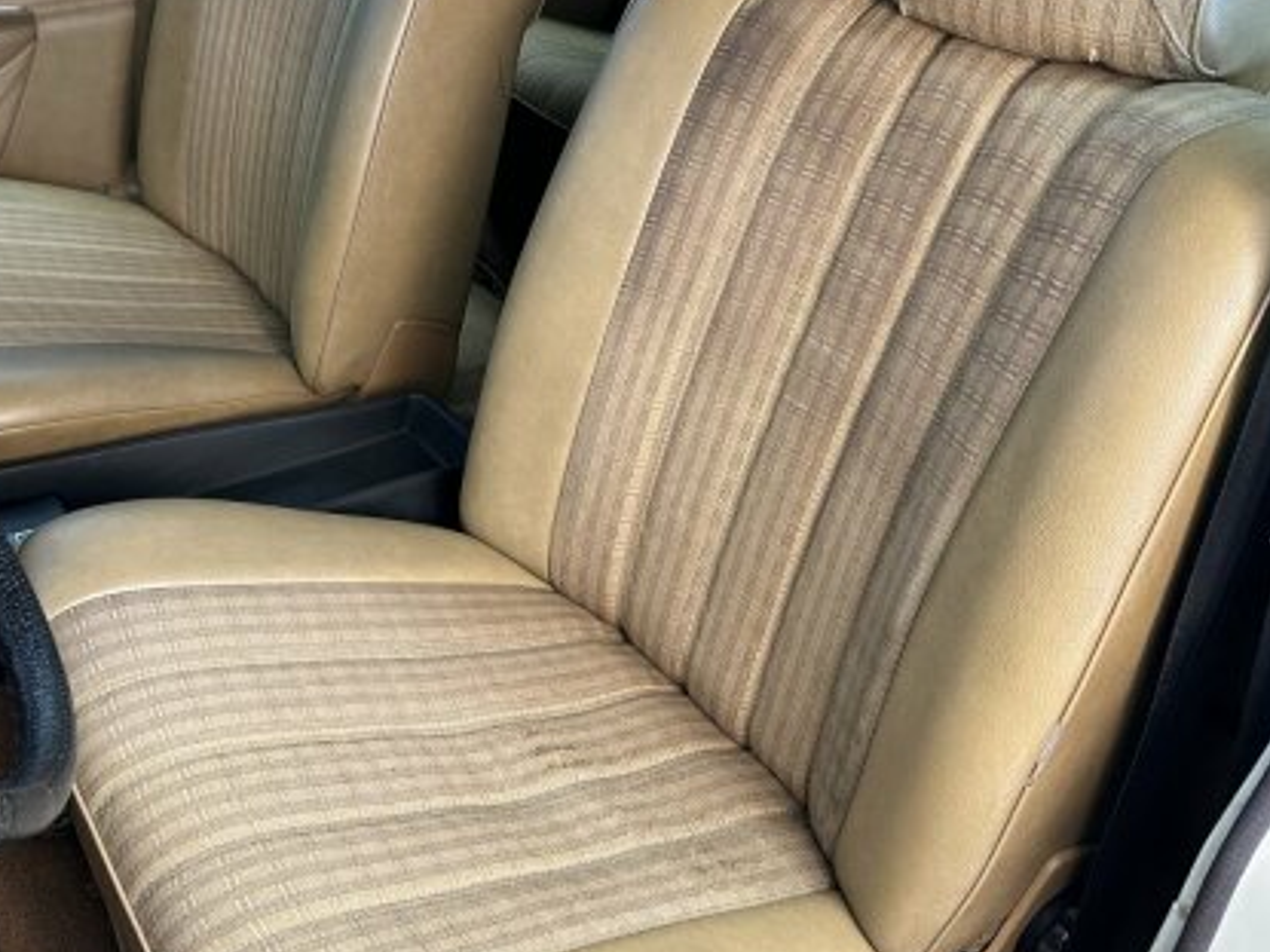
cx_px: 444
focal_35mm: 37
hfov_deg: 49.4
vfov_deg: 38.4
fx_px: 1357
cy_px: 349
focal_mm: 6.86
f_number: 1.78
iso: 250
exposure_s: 1/60
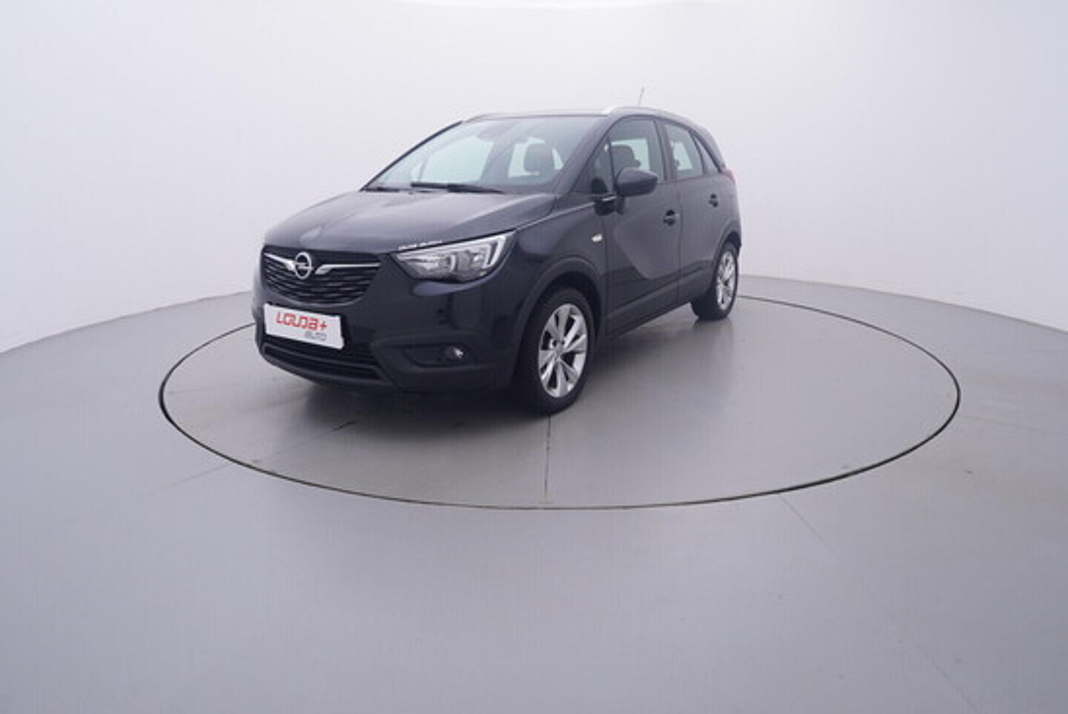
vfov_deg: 56.2
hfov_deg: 77.3
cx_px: 534
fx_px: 668
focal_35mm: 22
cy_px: 357
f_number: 5
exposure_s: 1/80
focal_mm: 15
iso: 200
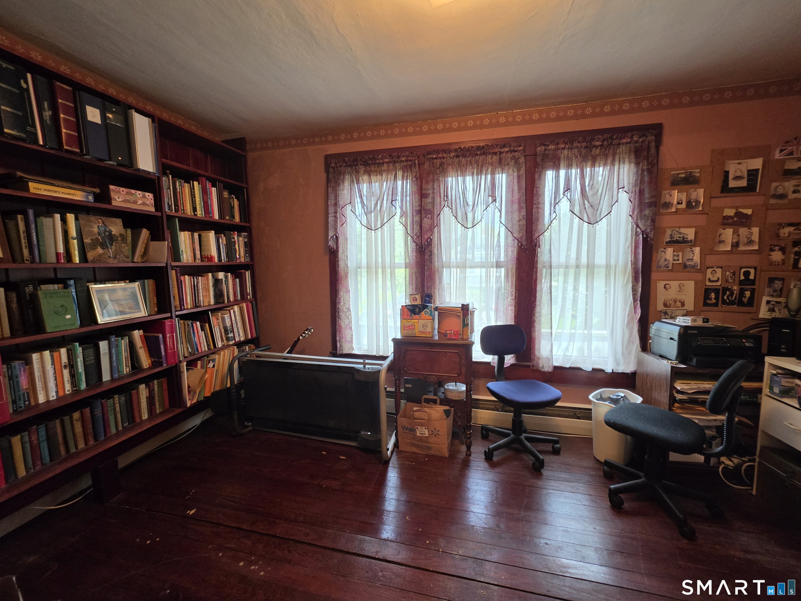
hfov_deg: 106.2
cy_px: 300
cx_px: 400
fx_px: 301
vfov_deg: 89.9
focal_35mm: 13
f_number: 1.9
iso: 320
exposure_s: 1/60
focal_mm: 2.2
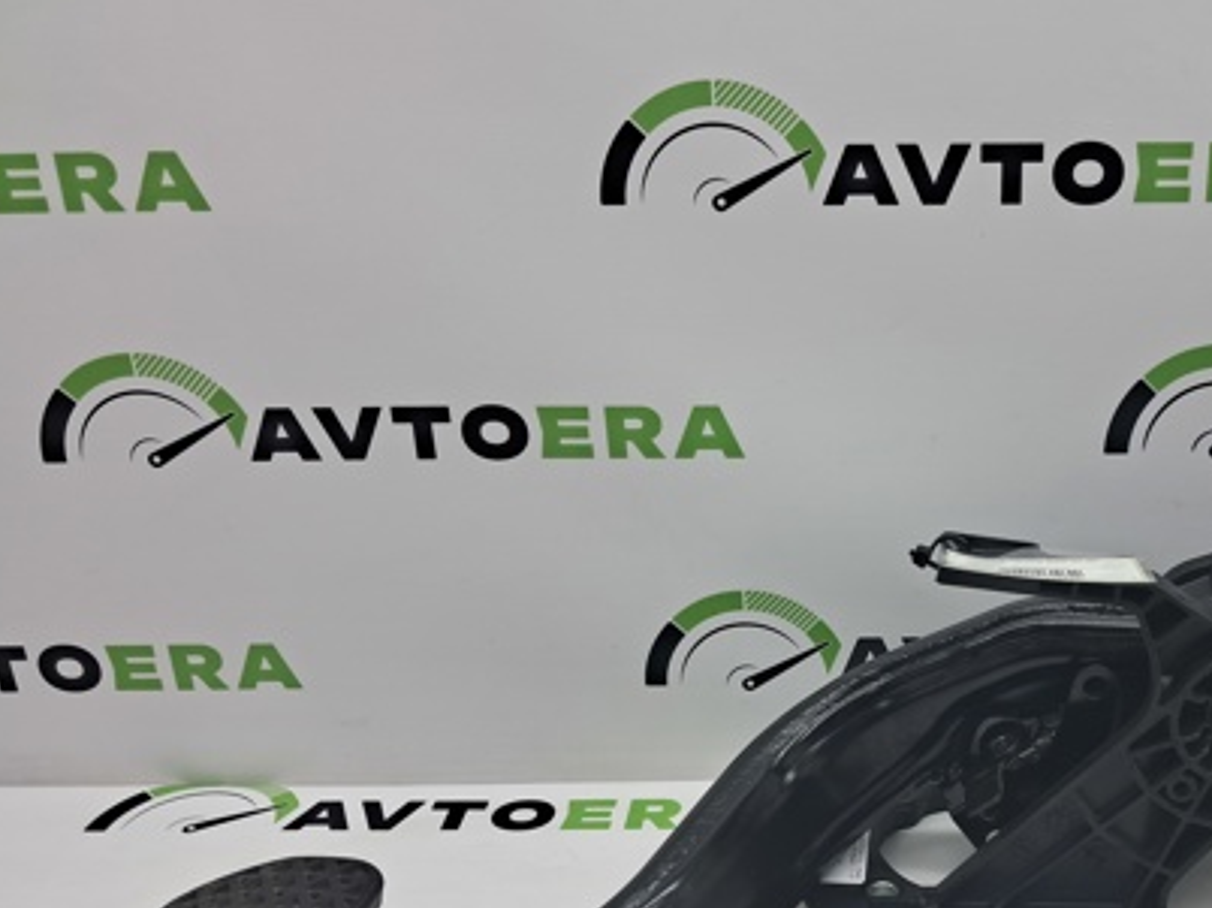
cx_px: 895
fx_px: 1505
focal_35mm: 43
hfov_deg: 42.6
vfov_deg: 33.1
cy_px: 647
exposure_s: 1/100
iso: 50
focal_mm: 4
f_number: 1.8
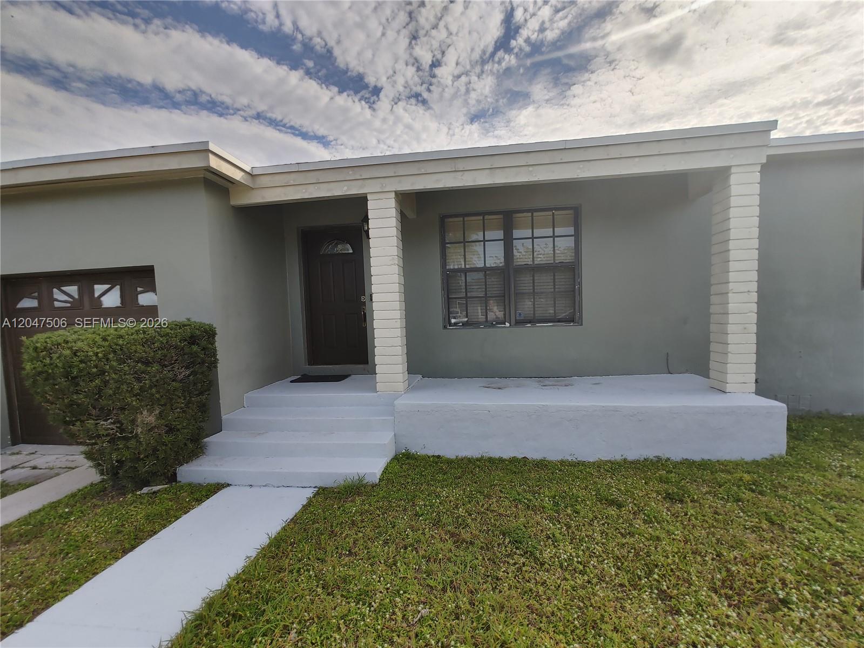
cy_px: 324
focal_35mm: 15
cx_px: 432
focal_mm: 1.78
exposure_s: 1/474
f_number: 1.9
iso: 50
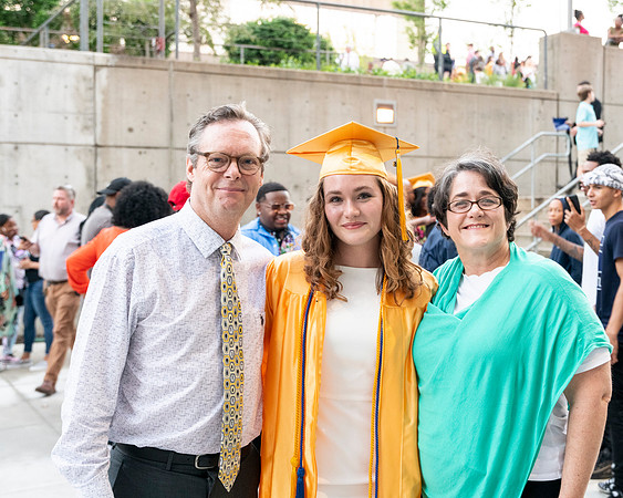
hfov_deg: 38.0
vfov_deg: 30.8
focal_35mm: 49
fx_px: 902
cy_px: 230
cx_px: 364
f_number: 4
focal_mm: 40
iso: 2000
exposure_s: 1/50
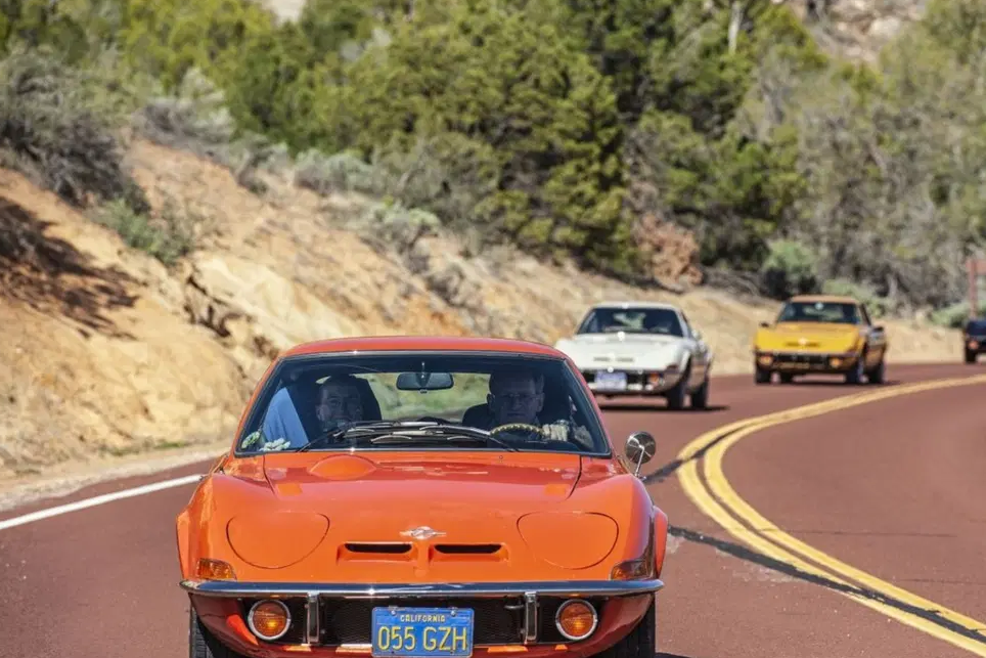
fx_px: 6820
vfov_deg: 5.5
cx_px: 573
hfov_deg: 8.3
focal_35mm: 249
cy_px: 374
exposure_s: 1/2000
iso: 400
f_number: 6.3
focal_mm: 200
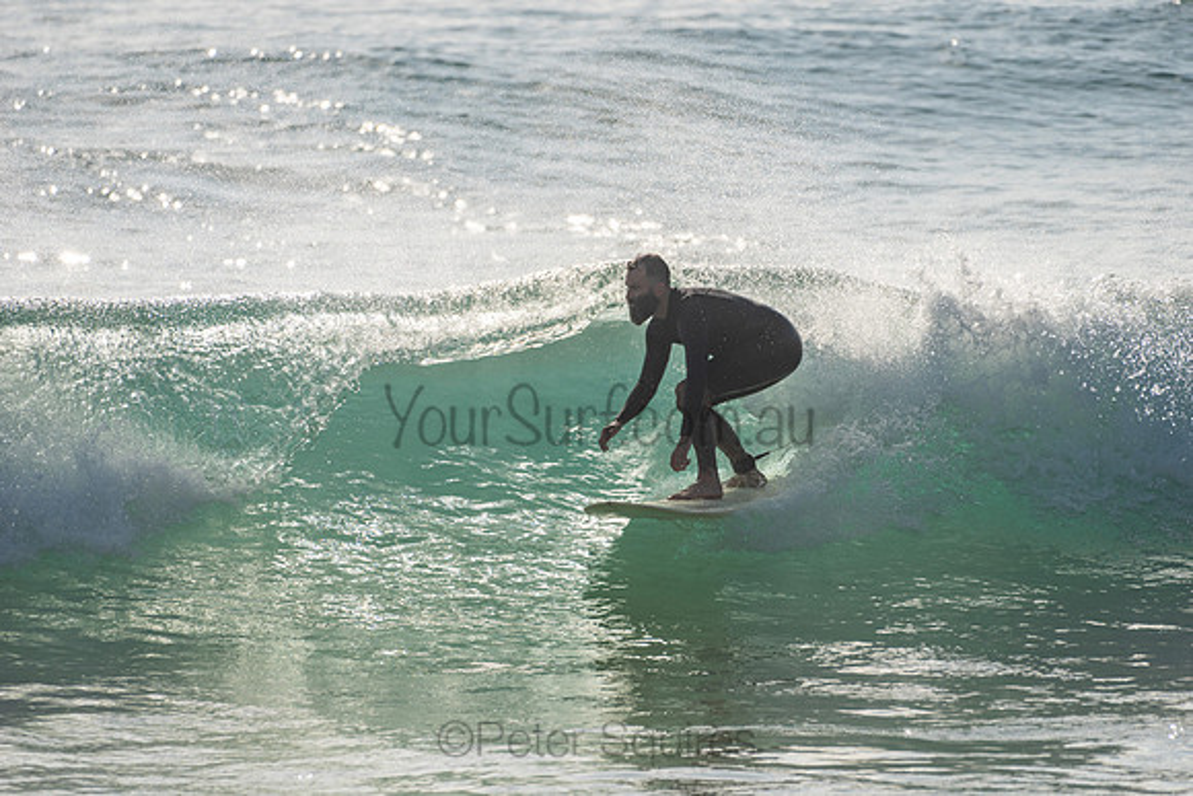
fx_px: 16573
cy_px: 398
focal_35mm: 500
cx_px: 596
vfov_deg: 2.8
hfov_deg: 4.1
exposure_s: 1/2000
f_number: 5.6
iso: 80
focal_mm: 500
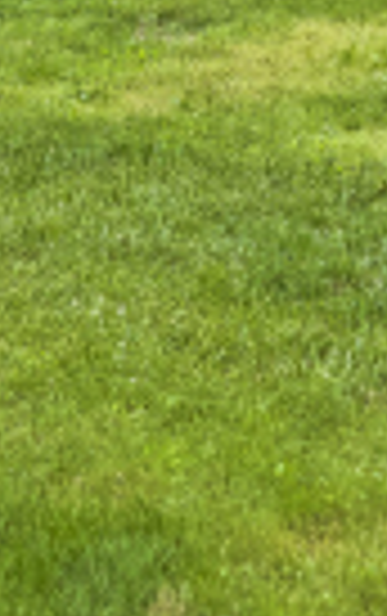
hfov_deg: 6.6
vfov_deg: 10.4
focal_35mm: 195
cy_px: -297
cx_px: -342
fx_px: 3280
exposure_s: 1/400
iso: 100
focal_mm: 35
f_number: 3.2
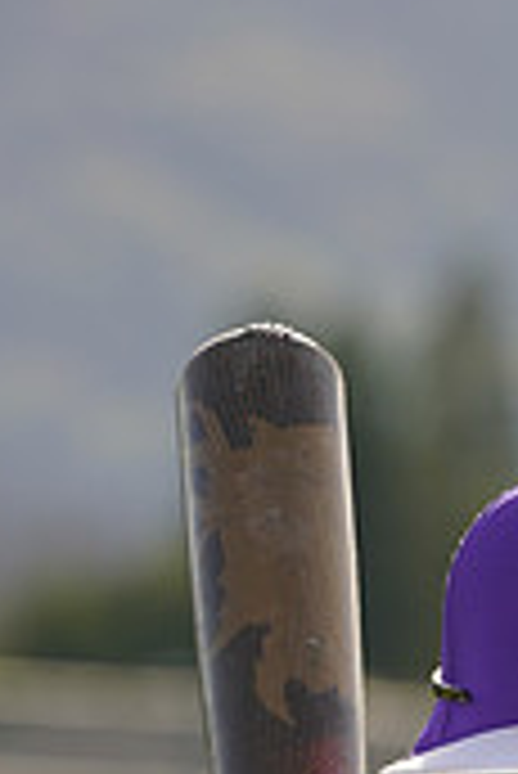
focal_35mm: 831
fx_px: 17898
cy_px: 1269
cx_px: 669
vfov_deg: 2.5
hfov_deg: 1.7
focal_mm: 247
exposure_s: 1/250
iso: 100
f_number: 9
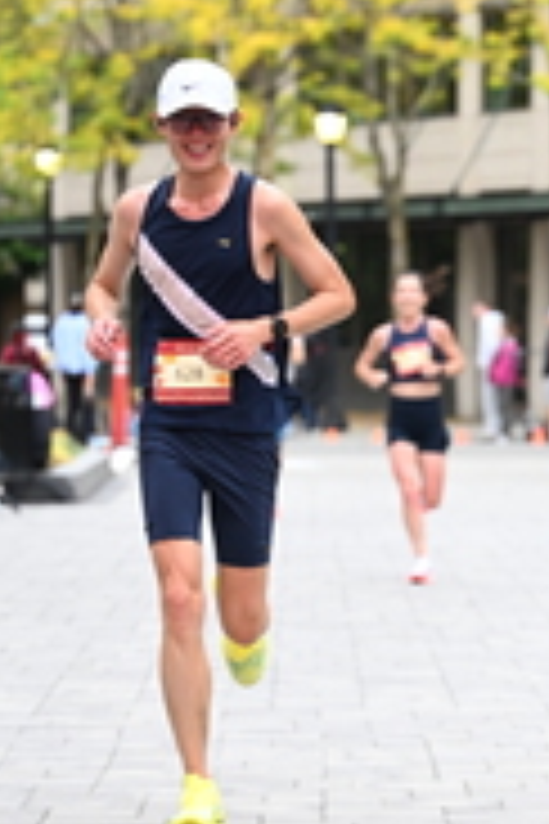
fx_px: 5375
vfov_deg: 8.8
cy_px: 572
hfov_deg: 5.8
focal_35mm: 235
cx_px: 794
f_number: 2.8
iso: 1600
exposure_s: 1/1250
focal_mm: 78
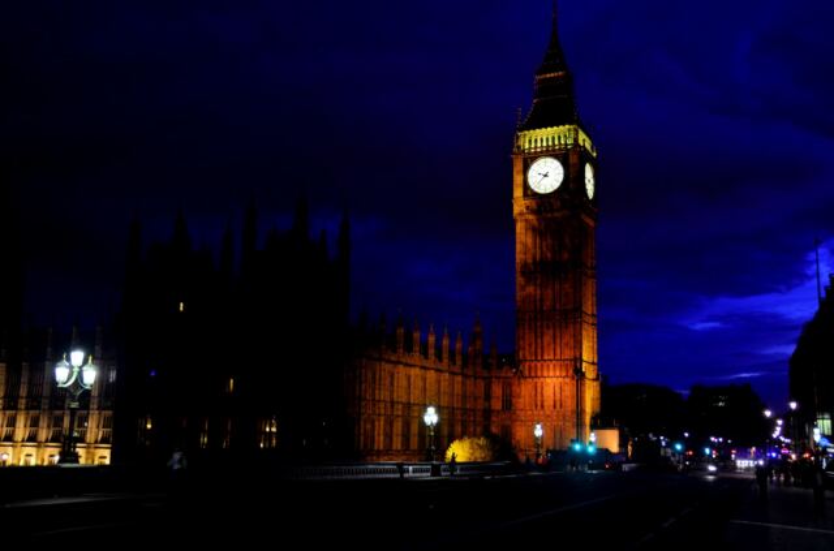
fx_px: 832
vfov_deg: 36.7
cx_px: 417
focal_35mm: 36
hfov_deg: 53.3
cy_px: 276
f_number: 3.8
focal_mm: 24
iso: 400
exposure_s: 1/8
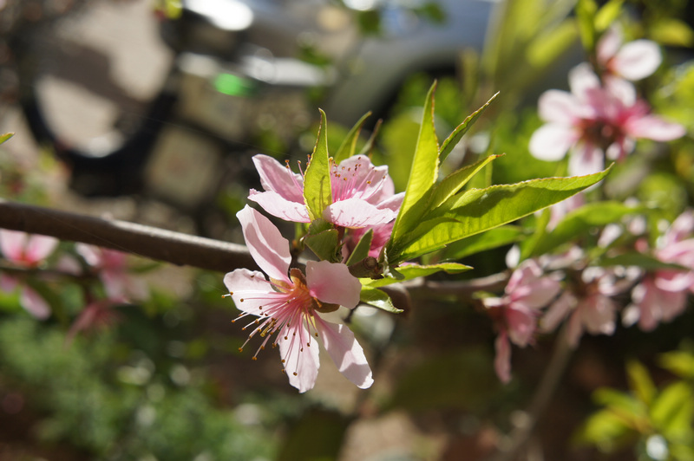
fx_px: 1156
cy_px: 230
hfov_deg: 33.4
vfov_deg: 22.6
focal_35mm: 60
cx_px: 347
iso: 200
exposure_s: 1/320
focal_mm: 40
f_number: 8
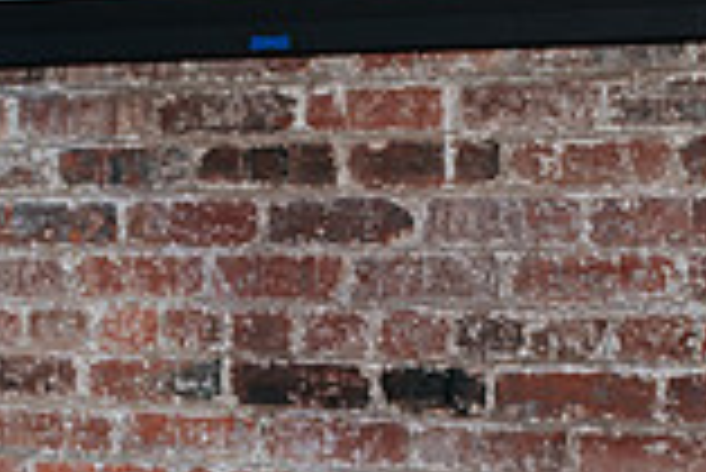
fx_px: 2532
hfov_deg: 15.7
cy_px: 699
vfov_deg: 10.3
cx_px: 76
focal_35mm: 129
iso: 1000
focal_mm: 35
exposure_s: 1/200
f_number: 2.8
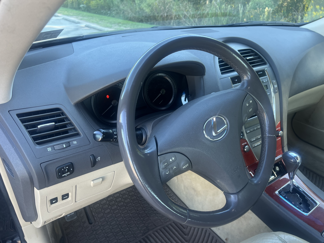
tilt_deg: -28.3
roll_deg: -2.5
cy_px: 122
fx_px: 243
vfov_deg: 53.1
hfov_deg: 67.3
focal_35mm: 26
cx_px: 162
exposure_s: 1/121
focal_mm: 5.7
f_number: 1.5
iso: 64
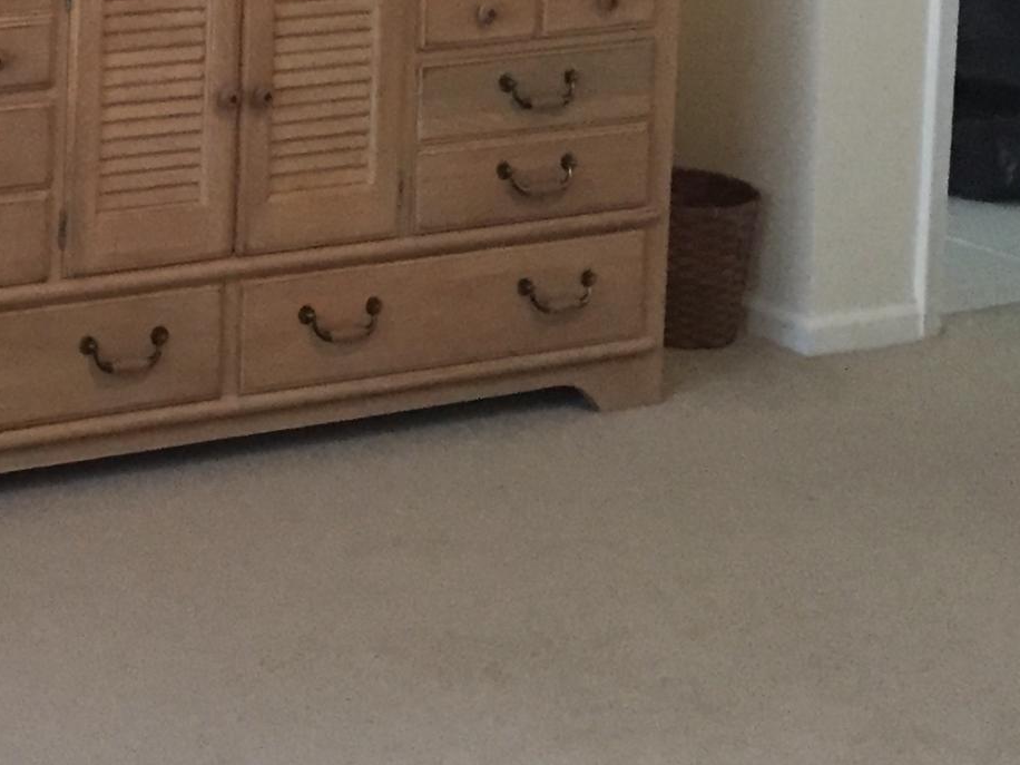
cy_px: -226
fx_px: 2799
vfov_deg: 14.9
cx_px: -508
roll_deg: +0.0
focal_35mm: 95
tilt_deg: -7.2
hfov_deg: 18.3
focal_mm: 4.15
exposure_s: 1/30
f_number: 2.2
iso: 250
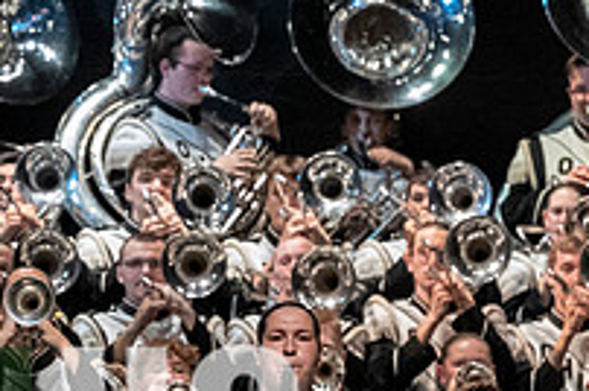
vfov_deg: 2.3
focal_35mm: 604
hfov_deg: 3.4
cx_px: 79
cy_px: 481
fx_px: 9866
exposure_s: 1/500
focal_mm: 140
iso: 4000
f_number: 4
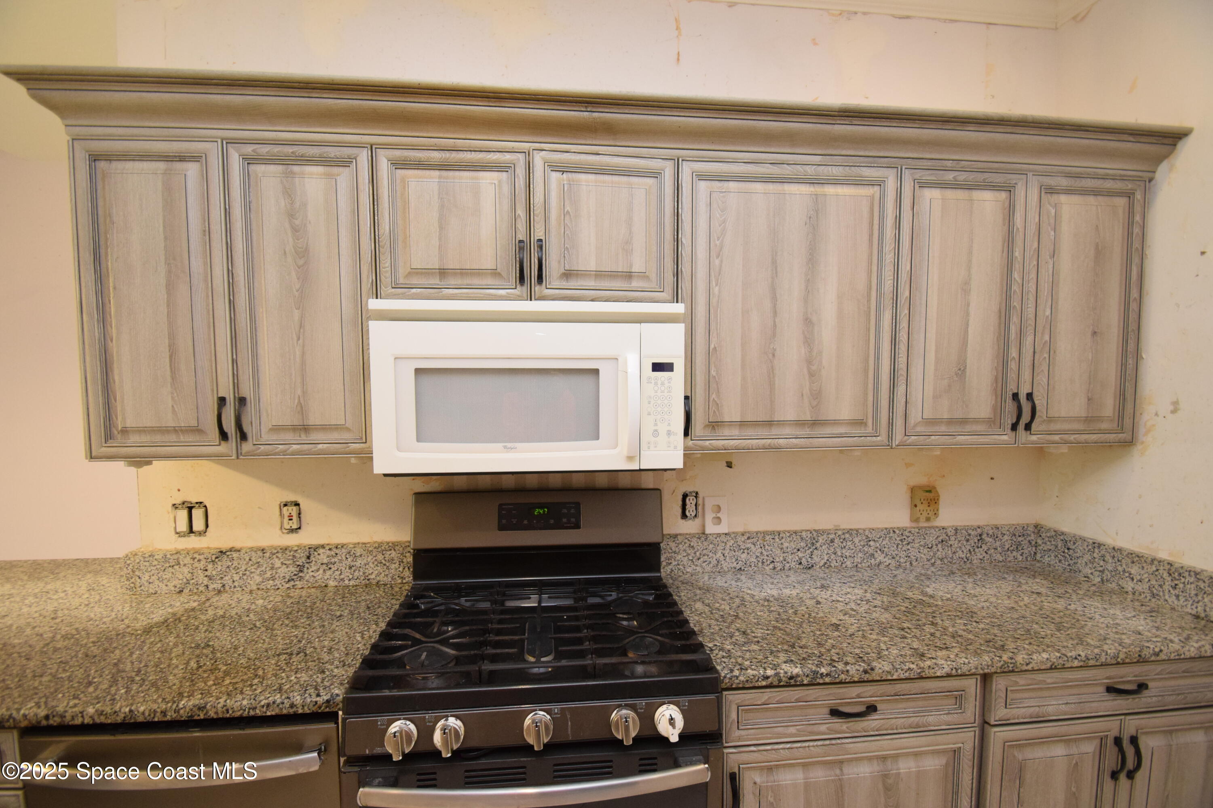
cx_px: 606
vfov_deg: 77.3
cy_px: 404
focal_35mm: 15
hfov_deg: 100.4
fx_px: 505
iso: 1800
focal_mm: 10
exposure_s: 1/60
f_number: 3.5
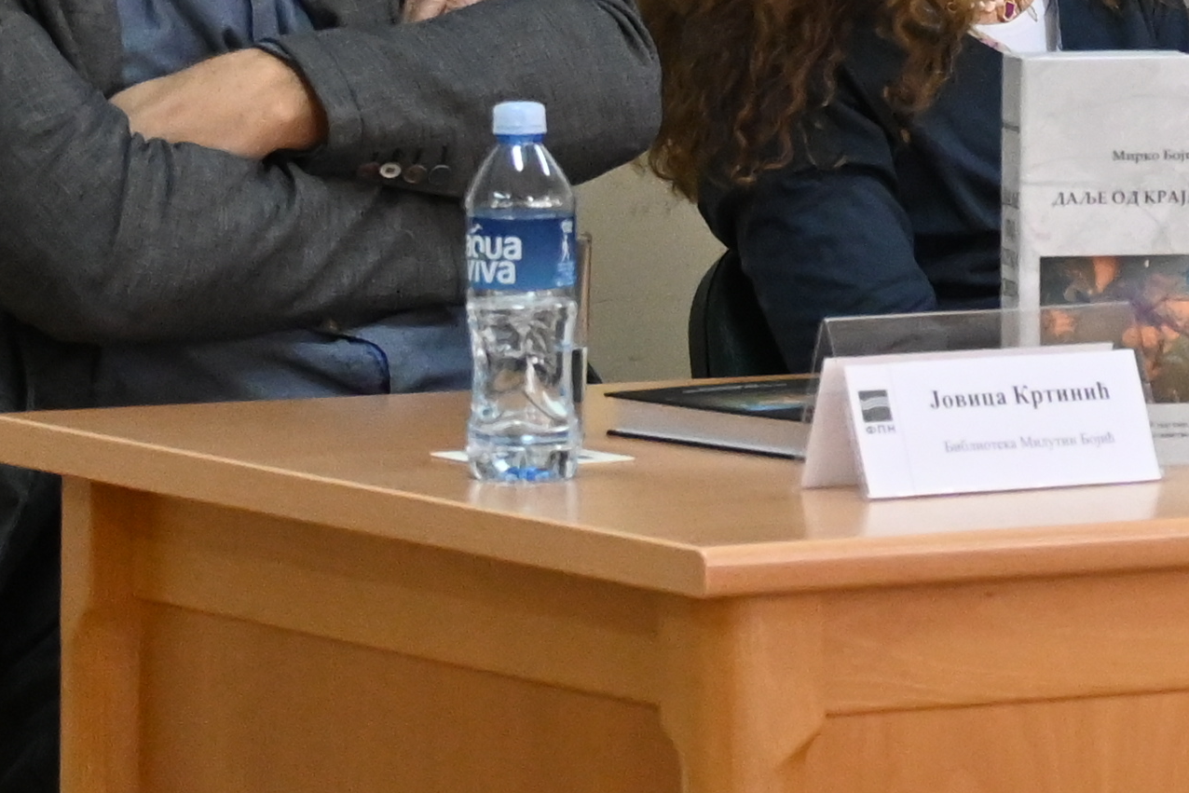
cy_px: -160
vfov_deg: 3.2
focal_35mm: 432
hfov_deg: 4.7
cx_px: 1995
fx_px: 14269
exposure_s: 1/100
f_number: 4.8
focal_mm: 66
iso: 2500
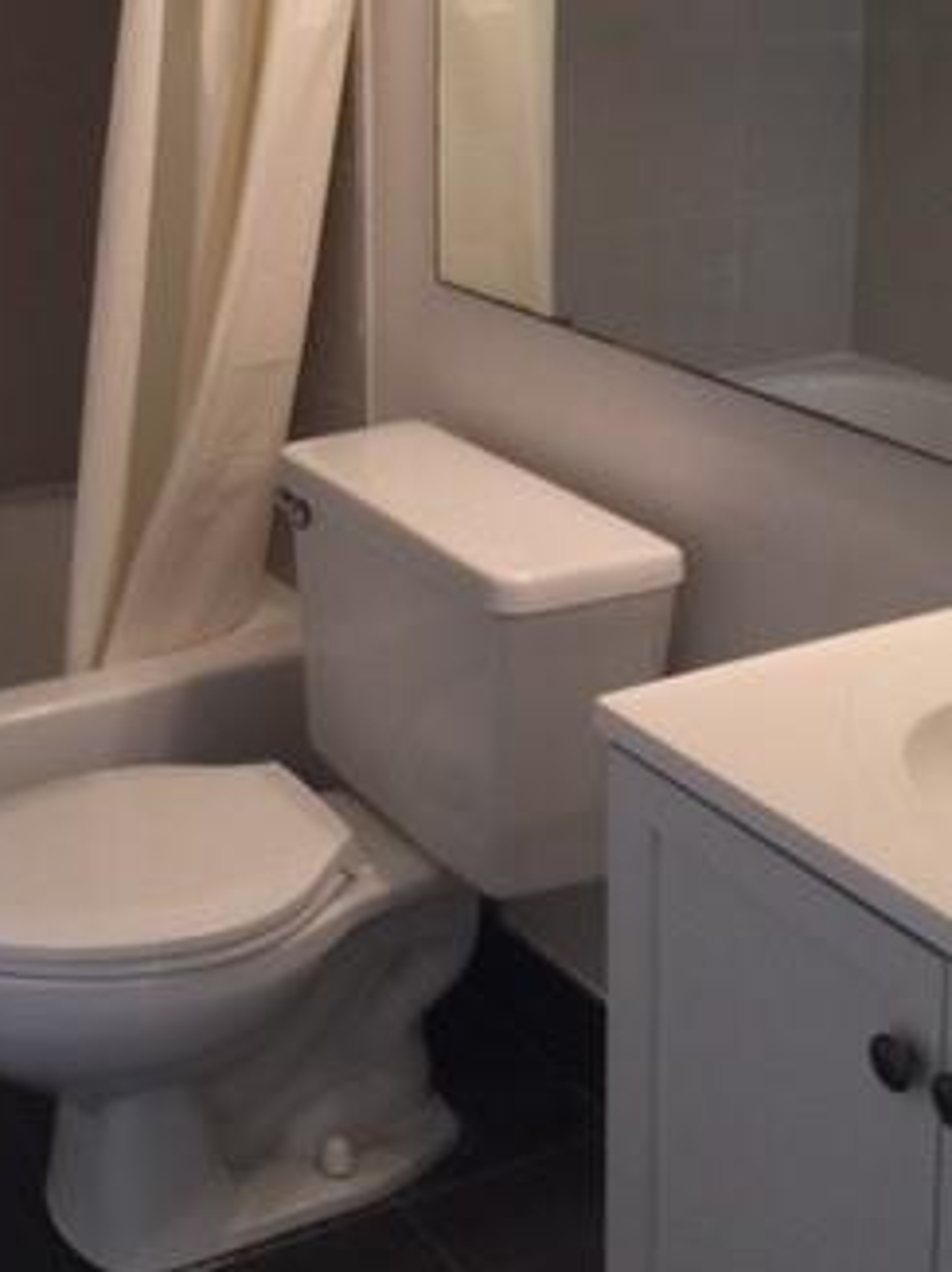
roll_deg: +1.6
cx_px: 203
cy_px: 250
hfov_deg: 25.2
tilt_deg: -11.9
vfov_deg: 32.8
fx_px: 2093
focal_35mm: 57
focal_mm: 4.15
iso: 40
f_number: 2.2
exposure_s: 1/15
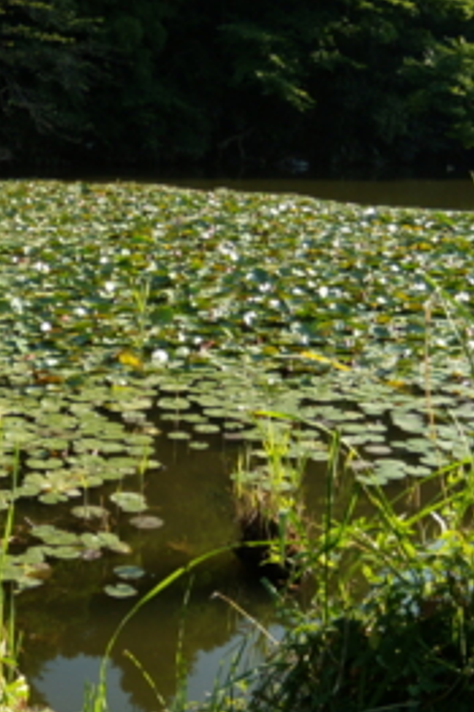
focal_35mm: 57
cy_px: 355
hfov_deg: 22.9
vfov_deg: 35.1
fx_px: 1127
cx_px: 8
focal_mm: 6.4
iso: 80
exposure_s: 1/200
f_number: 3.6
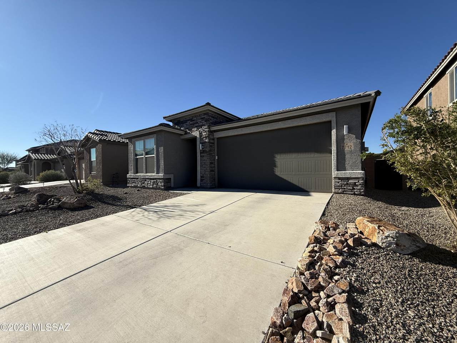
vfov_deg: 85.7
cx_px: 228
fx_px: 185
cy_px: 172
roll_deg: +1.1
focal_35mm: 14
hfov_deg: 102.1
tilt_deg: -0.8
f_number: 2.2
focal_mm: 2.22
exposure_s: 1/2024
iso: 50
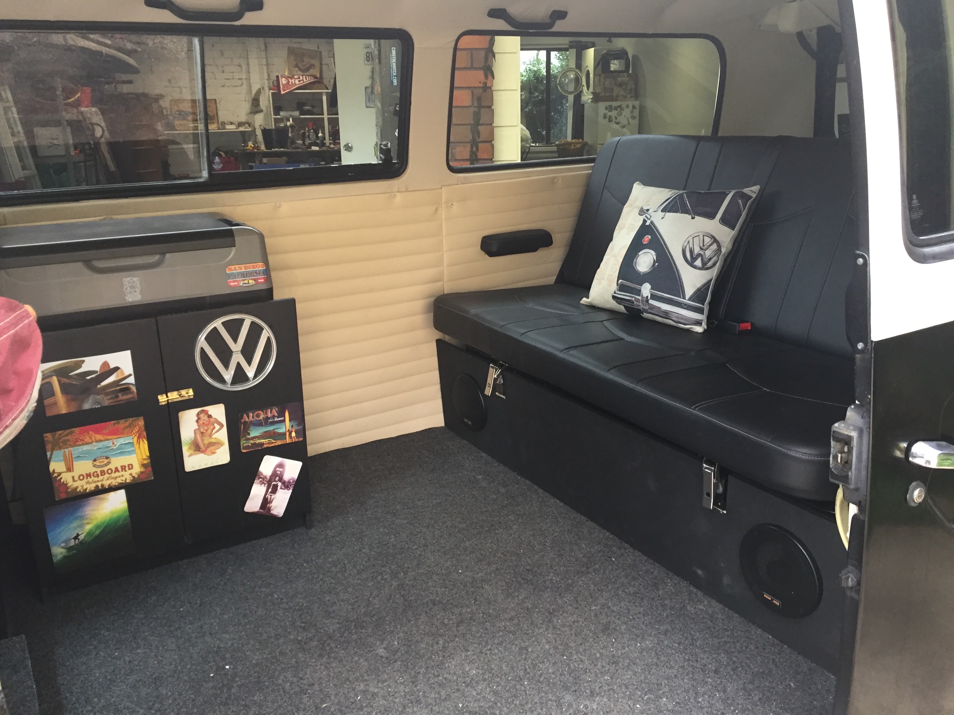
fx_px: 799
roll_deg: +1.5
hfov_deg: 61.7
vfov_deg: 48.2
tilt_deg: -15.3
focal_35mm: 29
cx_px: 477
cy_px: 358
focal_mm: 4.15
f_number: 2.2
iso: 160
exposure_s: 1/33
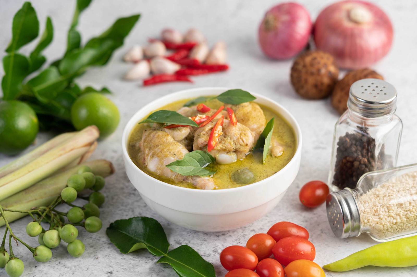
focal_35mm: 60
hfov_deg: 33.4
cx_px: 208
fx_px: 694
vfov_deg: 22.6
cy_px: 138
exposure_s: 1/100
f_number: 5.6
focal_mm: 60
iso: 100
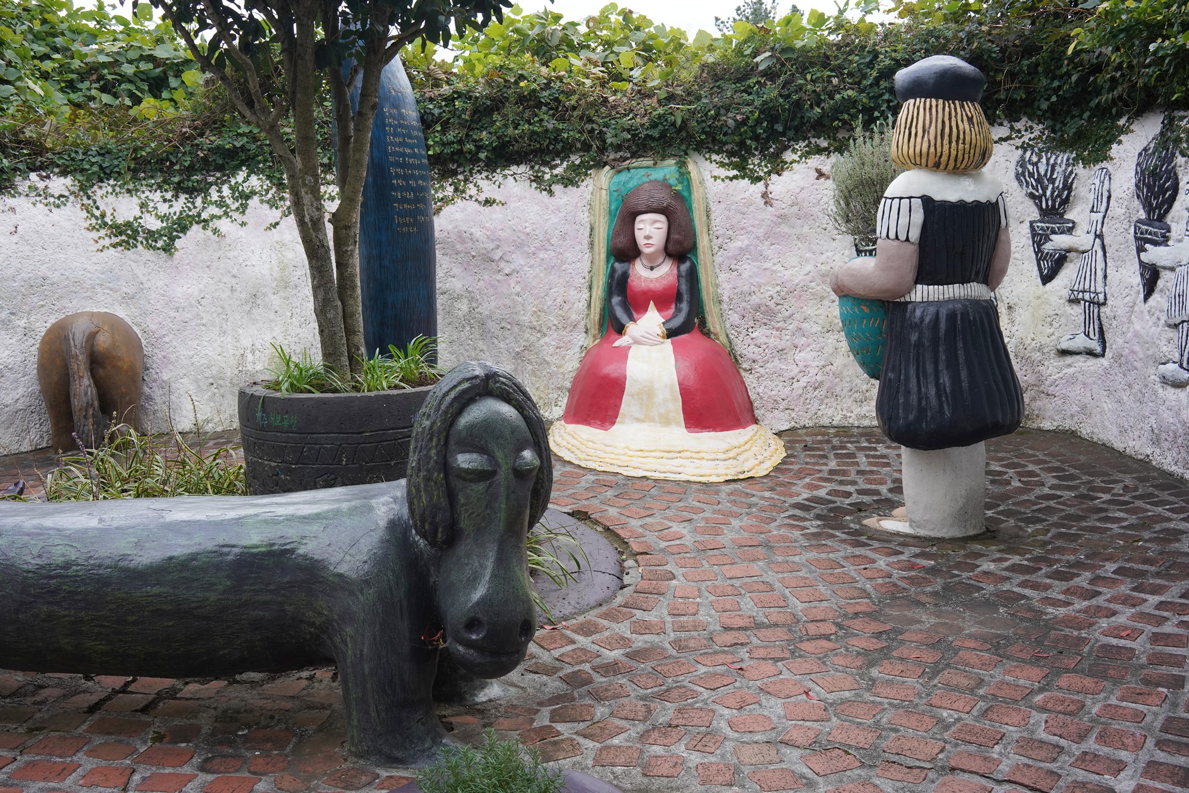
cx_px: 594
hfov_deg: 54.4
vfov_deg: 37.9
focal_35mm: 35
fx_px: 1156
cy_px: 396
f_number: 10
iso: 800
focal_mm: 35
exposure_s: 1/100
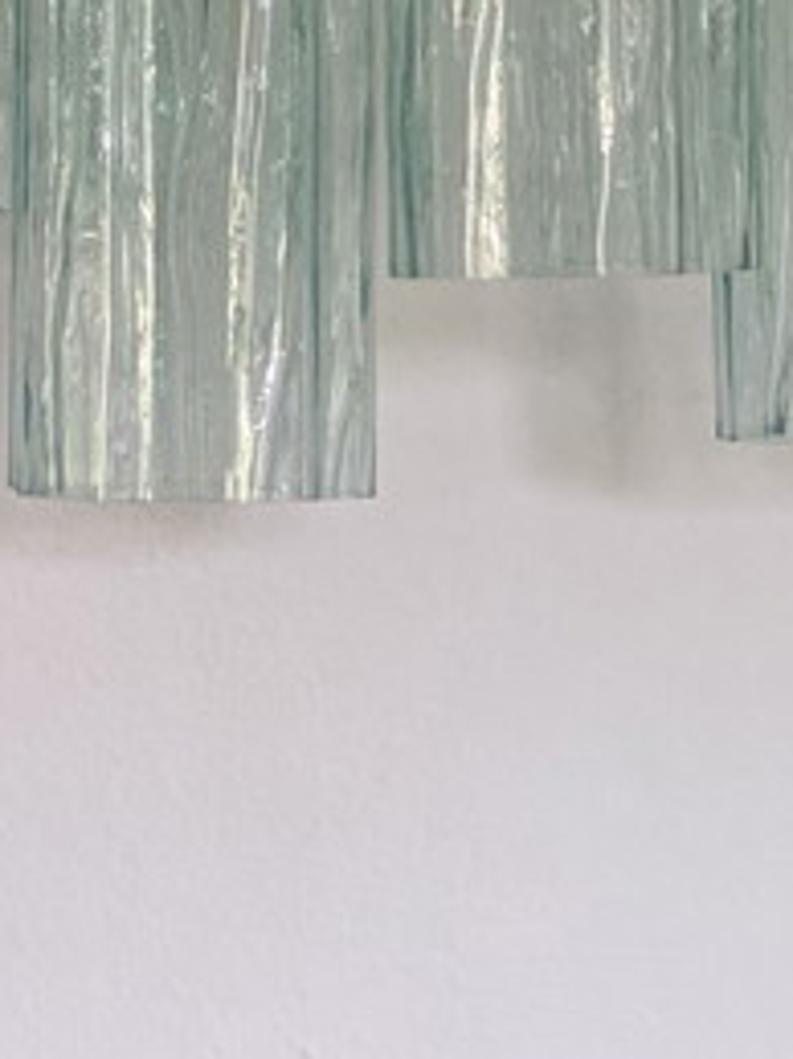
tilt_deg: +4.4
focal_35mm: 137
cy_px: -112
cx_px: 437
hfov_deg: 10.8
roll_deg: +0.5
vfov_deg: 14.1
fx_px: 4188
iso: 100
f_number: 2
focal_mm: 6
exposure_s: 1/122
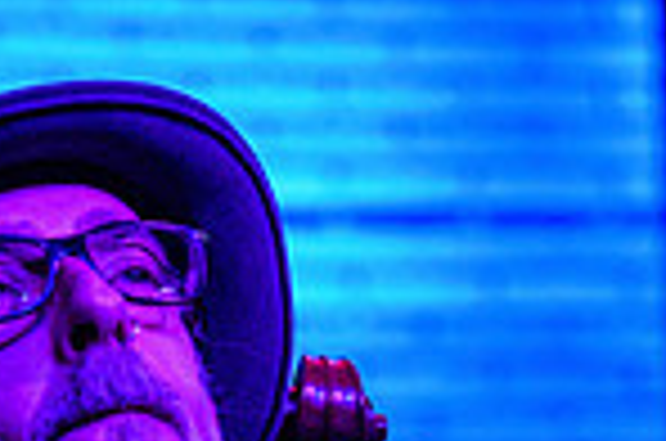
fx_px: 5298
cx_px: 477
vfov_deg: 4.7
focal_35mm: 287
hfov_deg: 7.2
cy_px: 864
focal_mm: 73
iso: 8000
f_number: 2.8
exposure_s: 1/1250
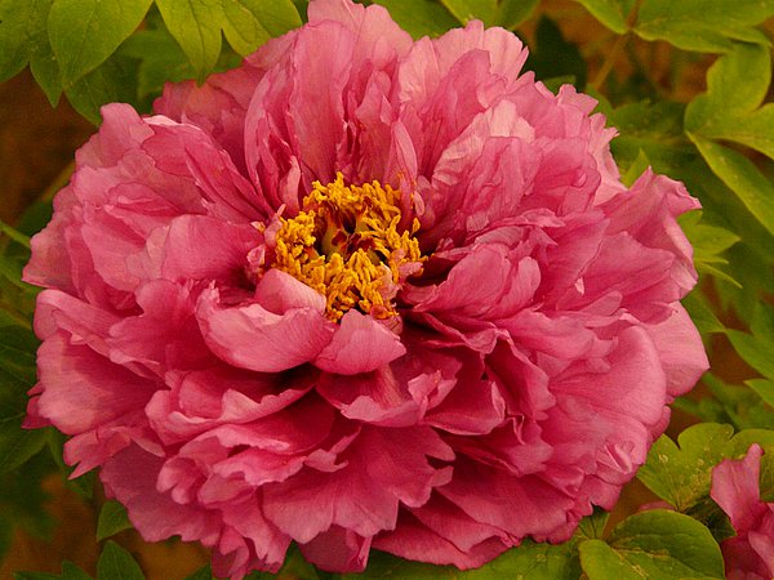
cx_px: 387
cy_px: 290
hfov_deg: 24.1
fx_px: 1811
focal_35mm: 81
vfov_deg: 18.2
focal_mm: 13.3
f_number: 3.2
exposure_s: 1/15
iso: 400
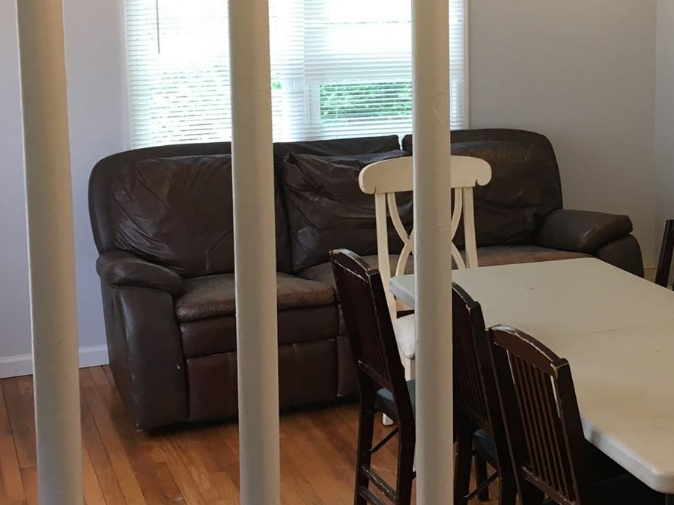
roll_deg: +0.5
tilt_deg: -7.4
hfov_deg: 28.8
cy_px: 129
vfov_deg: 22.1
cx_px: 523
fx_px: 1285
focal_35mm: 66
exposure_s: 1/30
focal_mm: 4.15
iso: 64
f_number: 2.2
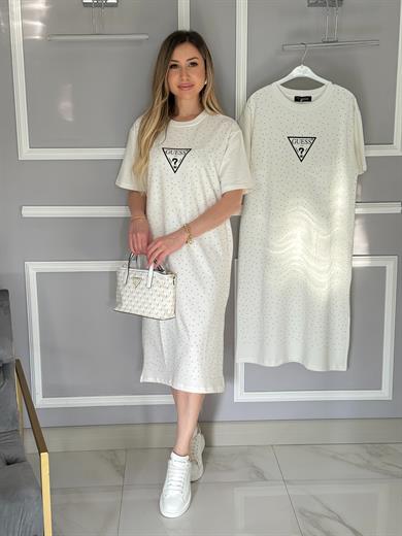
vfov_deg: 39.7
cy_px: 268
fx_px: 743
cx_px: 201
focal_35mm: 48
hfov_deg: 30.3
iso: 160
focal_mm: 6.76
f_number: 1.78
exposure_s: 1/178
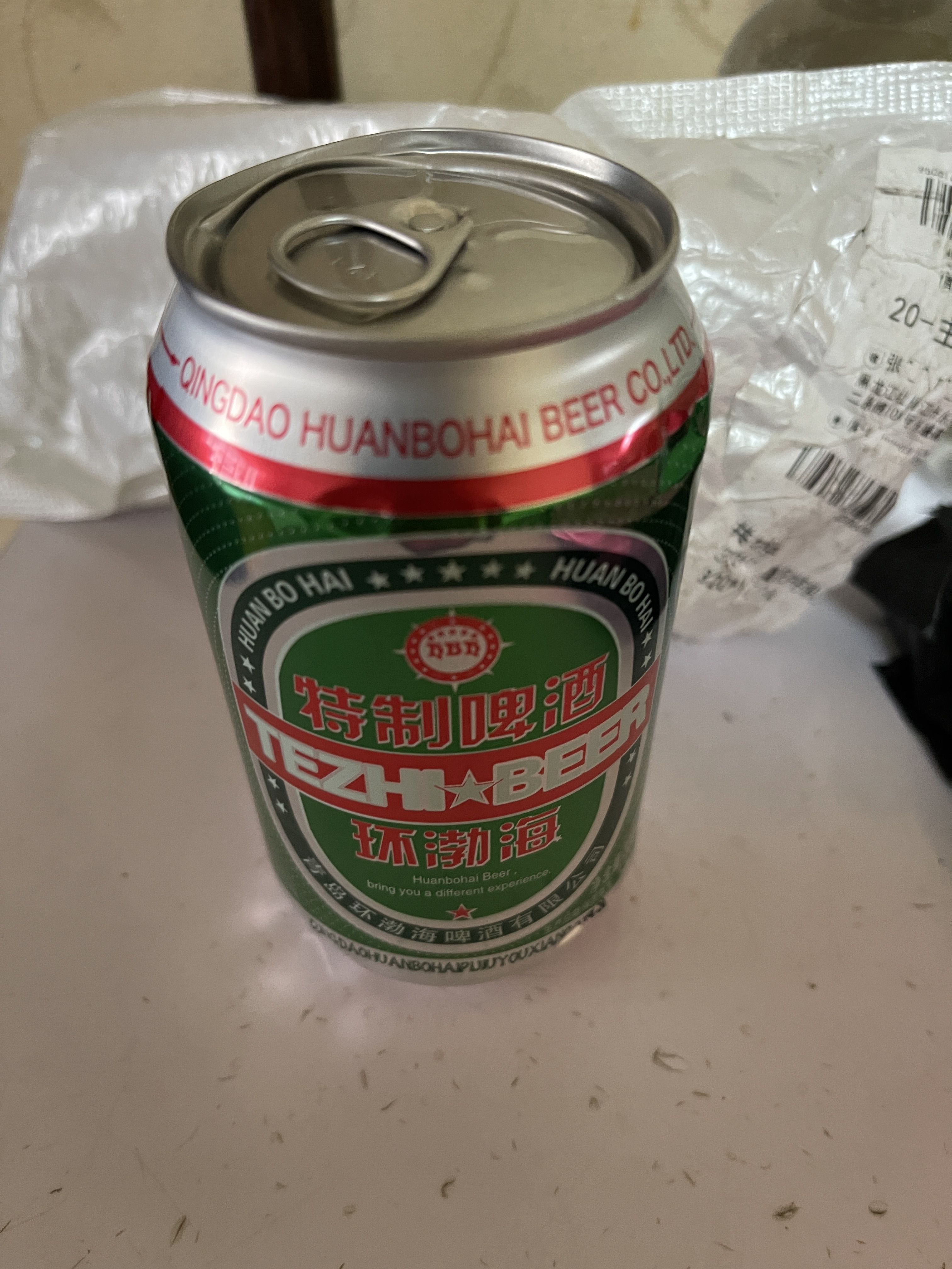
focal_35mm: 25
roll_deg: +2.6
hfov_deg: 54.9
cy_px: 634
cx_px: 476
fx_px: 917
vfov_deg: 69.4
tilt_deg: -44.5
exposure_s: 1/50
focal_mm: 5.1
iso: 400
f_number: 1.6
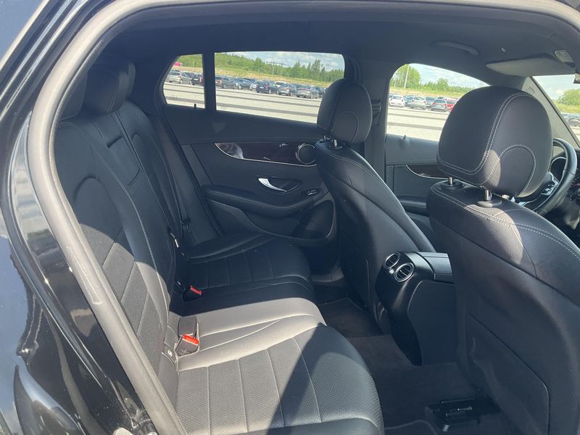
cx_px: 290
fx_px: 486
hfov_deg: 61.7
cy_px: 218
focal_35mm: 29
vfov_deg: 48.2
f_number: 1.8
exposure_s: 1/166
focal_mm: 3
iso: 32
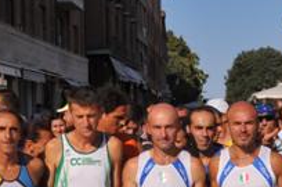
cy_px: 218
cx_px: 275
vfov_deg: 11.8
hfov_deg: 17.8
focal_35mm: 113
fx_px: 883
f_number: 18
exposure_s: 1/250
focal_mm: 24
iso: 250
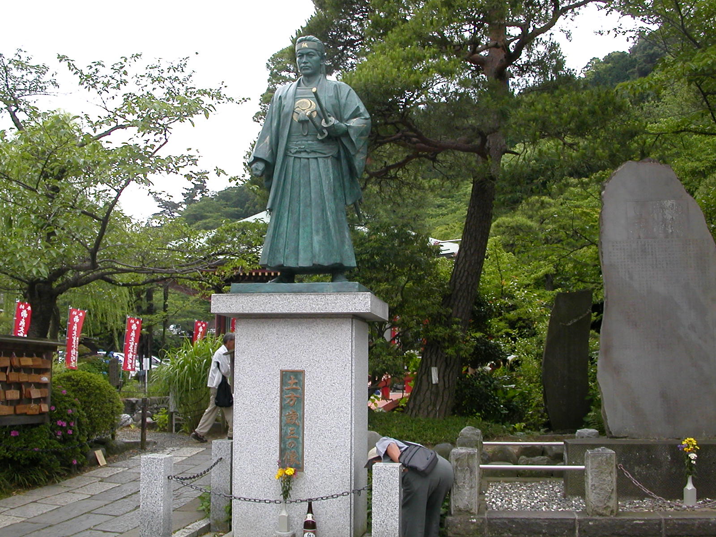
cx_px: 358
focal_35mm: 37
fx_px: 765
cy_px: 268
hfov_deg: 50.1
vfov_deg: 38.7
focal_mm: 5.6
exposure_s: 1/132
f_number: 4.5
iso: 100
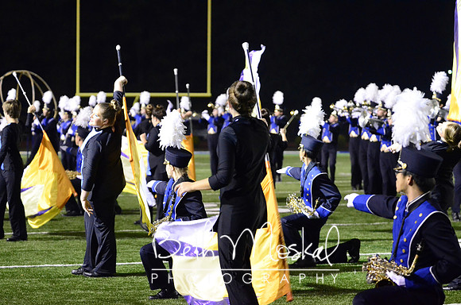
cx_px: 230
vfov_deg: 4.6
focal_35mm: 300
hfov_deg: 6.9
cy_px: 152
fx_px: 3833
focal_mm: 200
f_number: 2.8
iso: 6400
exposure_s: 1/400
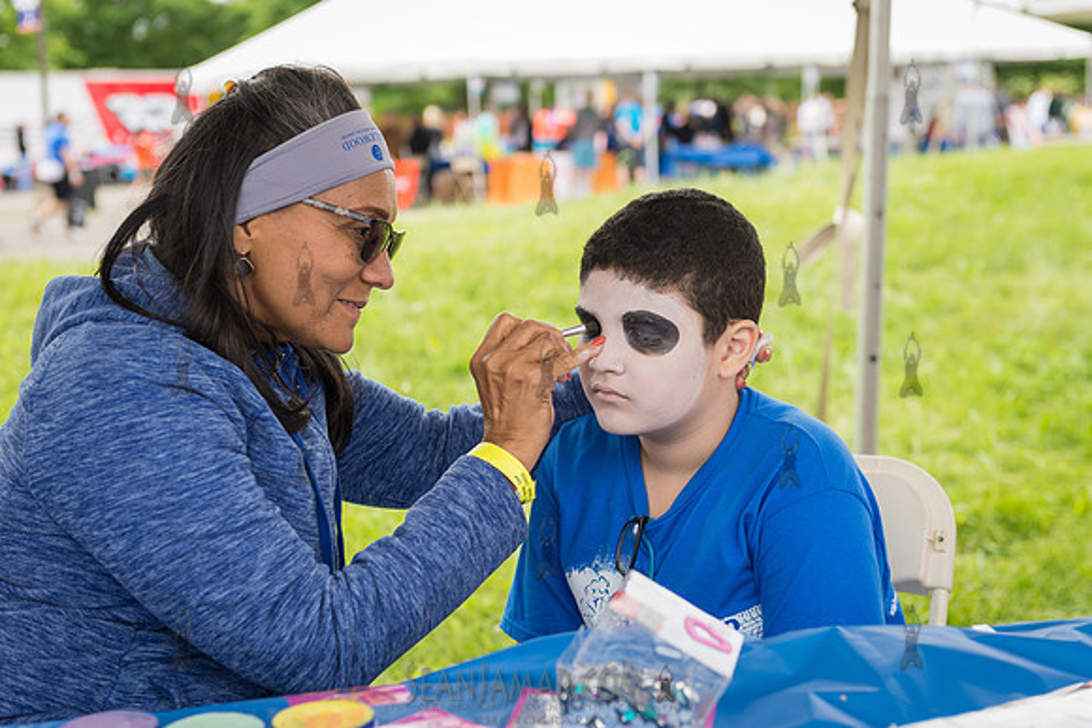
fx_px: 1699
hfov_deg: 35.6
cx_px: 546
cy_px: 364
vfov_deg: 24.2
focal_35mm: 56
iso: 200
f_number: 4
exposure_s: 1/250
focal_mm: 56
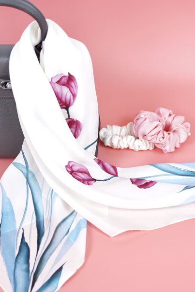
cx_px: 103
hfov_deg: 22.3
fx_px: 495
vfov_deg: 32.9
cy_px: 155
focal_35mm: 61
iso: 400
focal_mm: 36
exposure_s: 1/400
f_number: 2.8
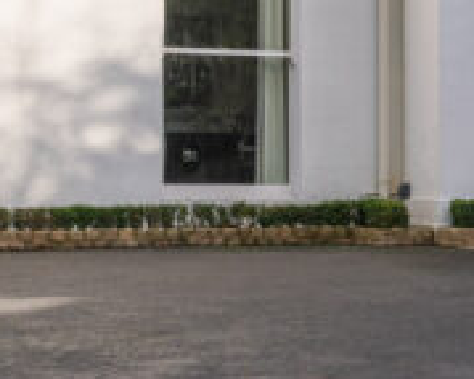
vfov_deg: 10.9
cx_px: 773
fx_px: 1837
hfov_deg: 13.6
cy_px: -333
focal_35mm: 131
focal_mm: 24
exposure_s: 1/400
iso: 100
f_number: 5.6
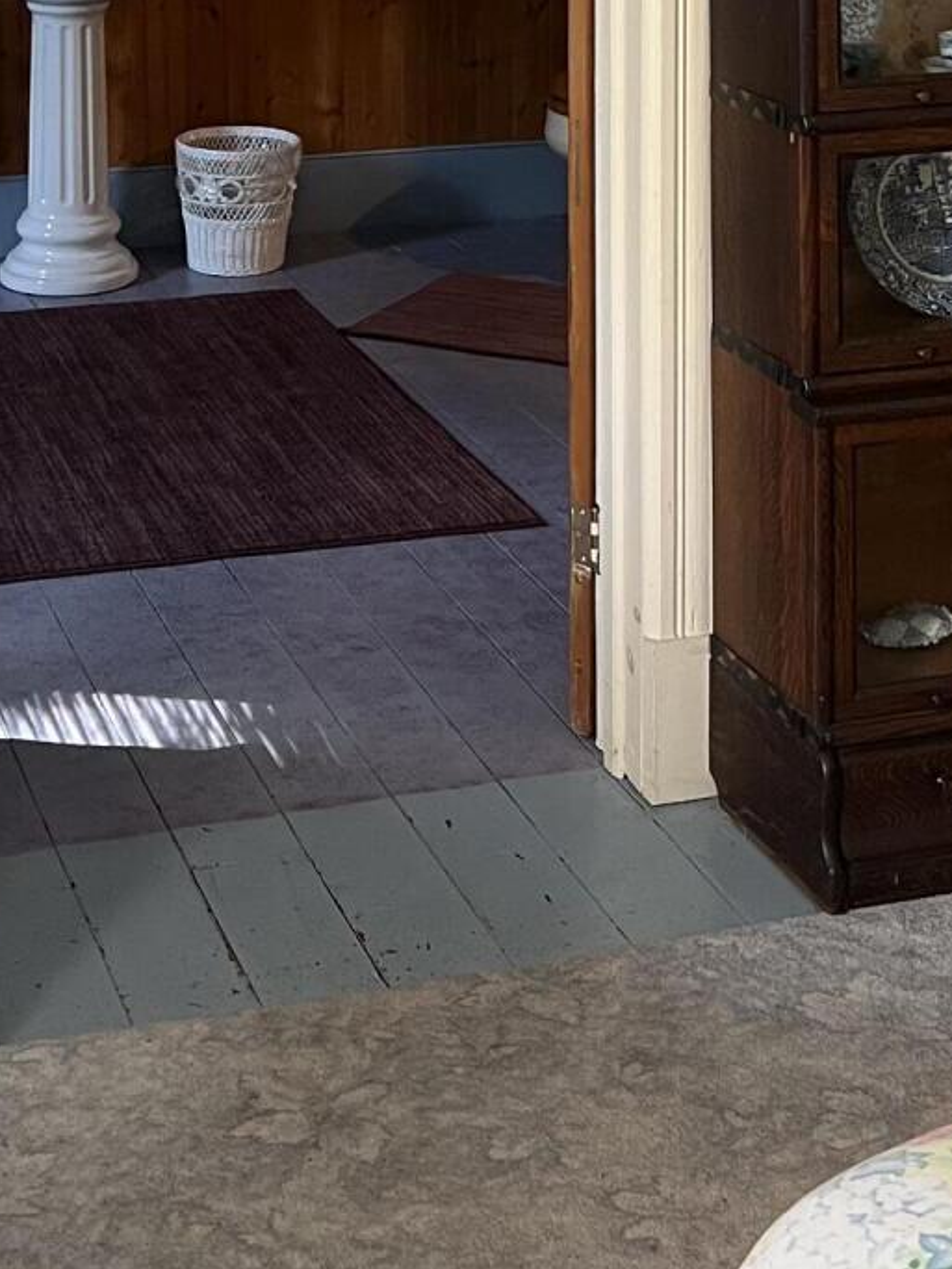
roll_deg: +0.5
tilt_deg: -5.0
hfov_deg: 19.3
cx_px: 323
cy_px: -167
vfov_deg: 23.8
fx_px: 2787
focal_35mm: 76
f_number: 1.5
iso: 100
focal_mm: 5.7
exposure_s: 1/60
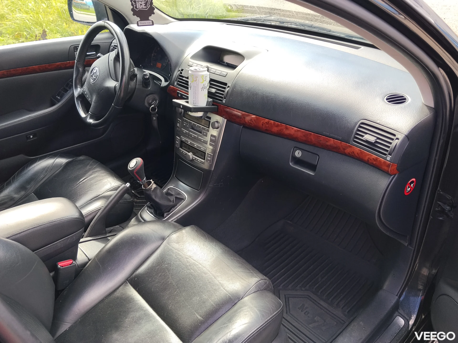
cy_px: 172
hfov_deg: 61.7
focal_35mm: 29
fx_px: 384
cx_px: 229
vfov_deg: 48.2
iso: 50
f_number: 1.8
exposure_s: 1/126
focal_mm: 4.22
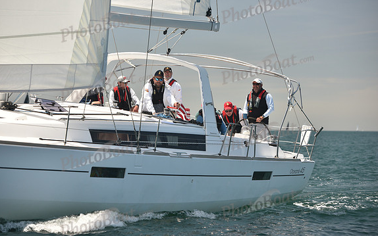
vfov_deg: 9.4
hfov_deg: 15.0
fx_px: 1432
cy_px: 111
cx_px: 188
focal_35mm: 139
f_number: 4.5
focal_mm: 135
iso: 250
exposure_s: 1/800
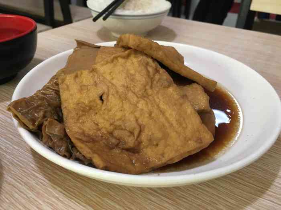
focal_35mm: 29
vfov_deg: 48.2
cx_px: 140
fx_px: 235
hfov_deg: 61.7
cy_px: 105
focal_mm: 4.15
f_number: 2.2
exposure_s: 1/33
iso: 125
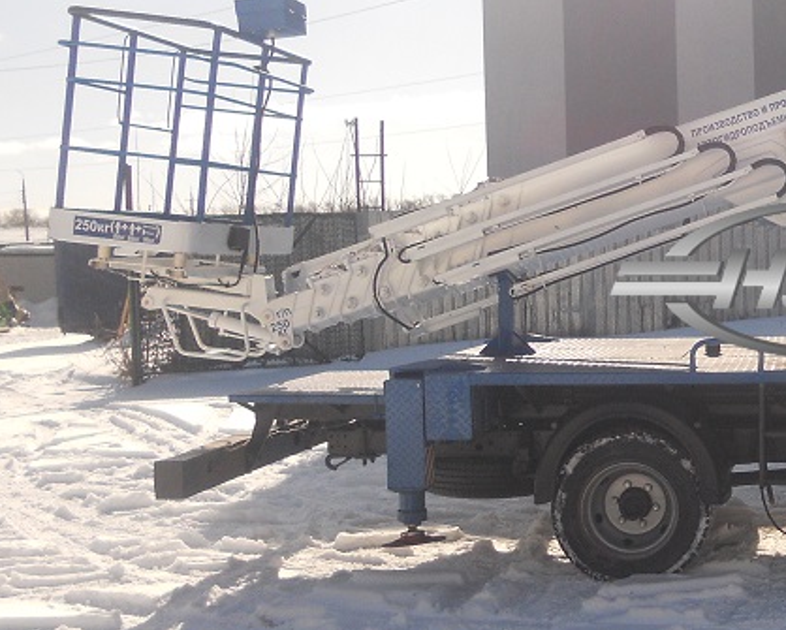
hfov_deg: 27.9
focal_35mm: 63
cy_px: 280
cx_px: 814
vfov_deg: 24.2
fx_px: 1467
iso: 100
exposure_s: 1/320
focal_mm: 4.9
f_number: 8
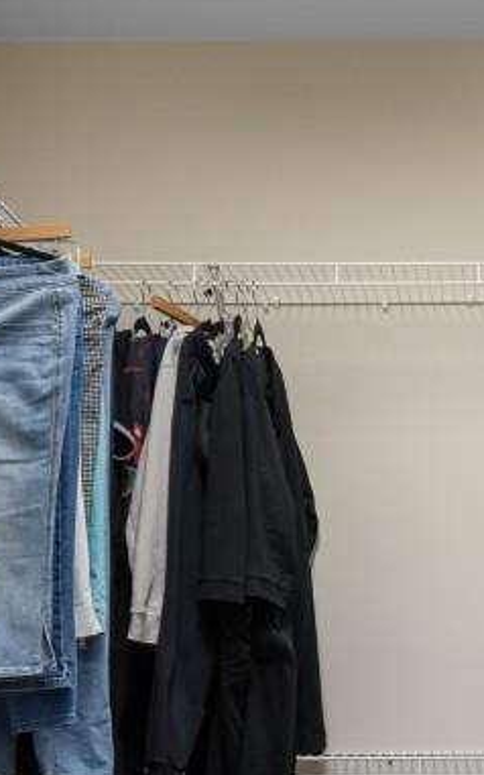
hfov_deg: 19.3
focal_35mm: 65
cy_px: 677
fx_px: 1372
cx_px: 515
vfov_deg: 30.3
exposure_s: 1/10
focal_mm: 10
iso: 100
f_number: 4.5
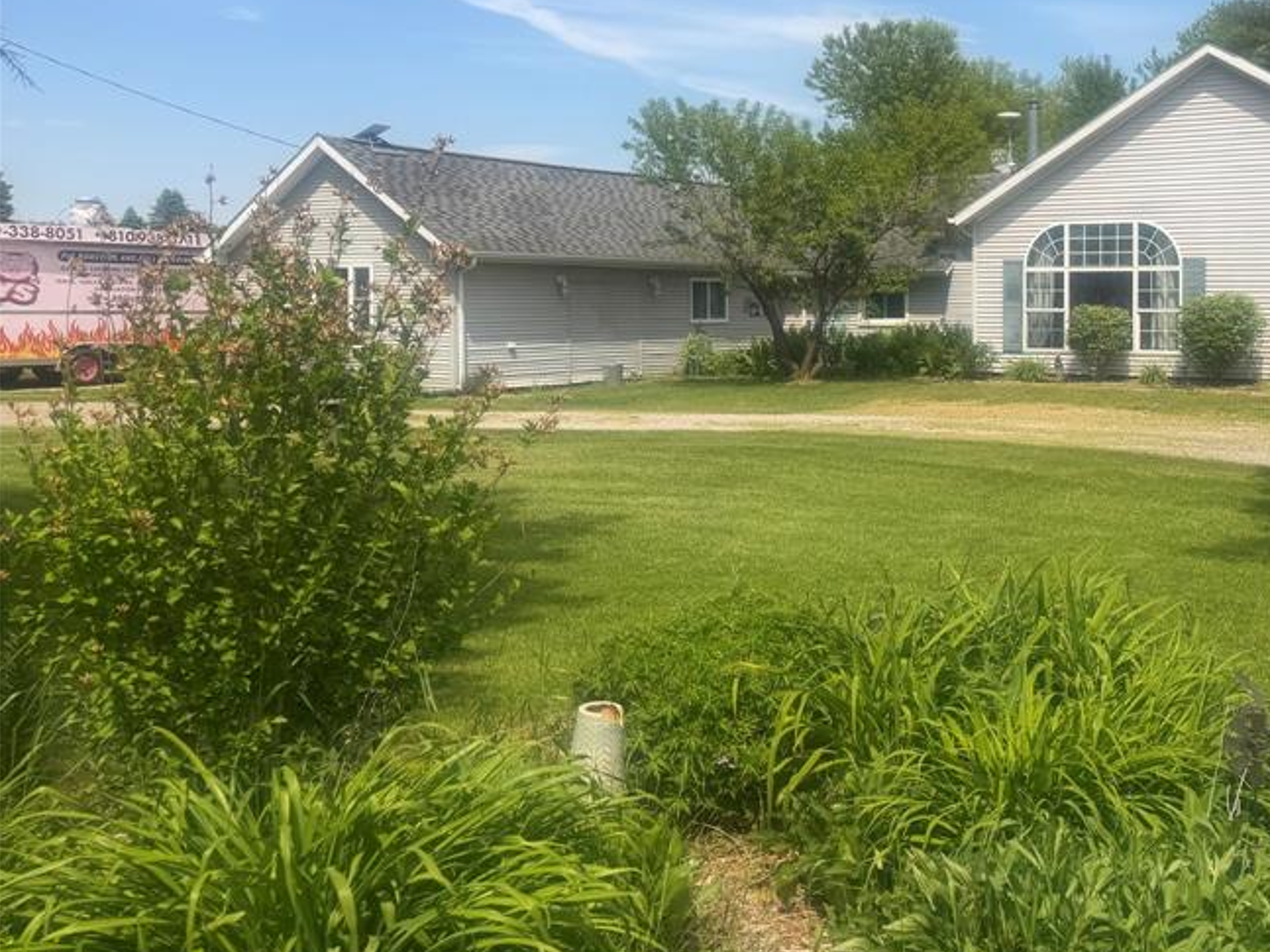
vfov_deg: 37.3
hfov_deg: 46.6
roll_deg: +0.4
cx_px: 1003
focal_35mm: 38
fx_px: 1394
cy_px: 320
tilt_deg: -0.7
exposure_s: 1/4405
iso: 80
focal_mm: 6.76
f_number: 1.78
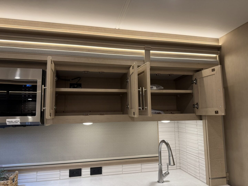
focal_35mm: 24
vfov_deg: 56.8
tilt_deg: +8.1
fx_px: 172
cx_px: 124
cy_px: 93
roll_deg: +1.8
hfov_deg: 71.6
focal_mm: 6.76
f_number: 1.78
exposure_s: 1/60
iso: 160
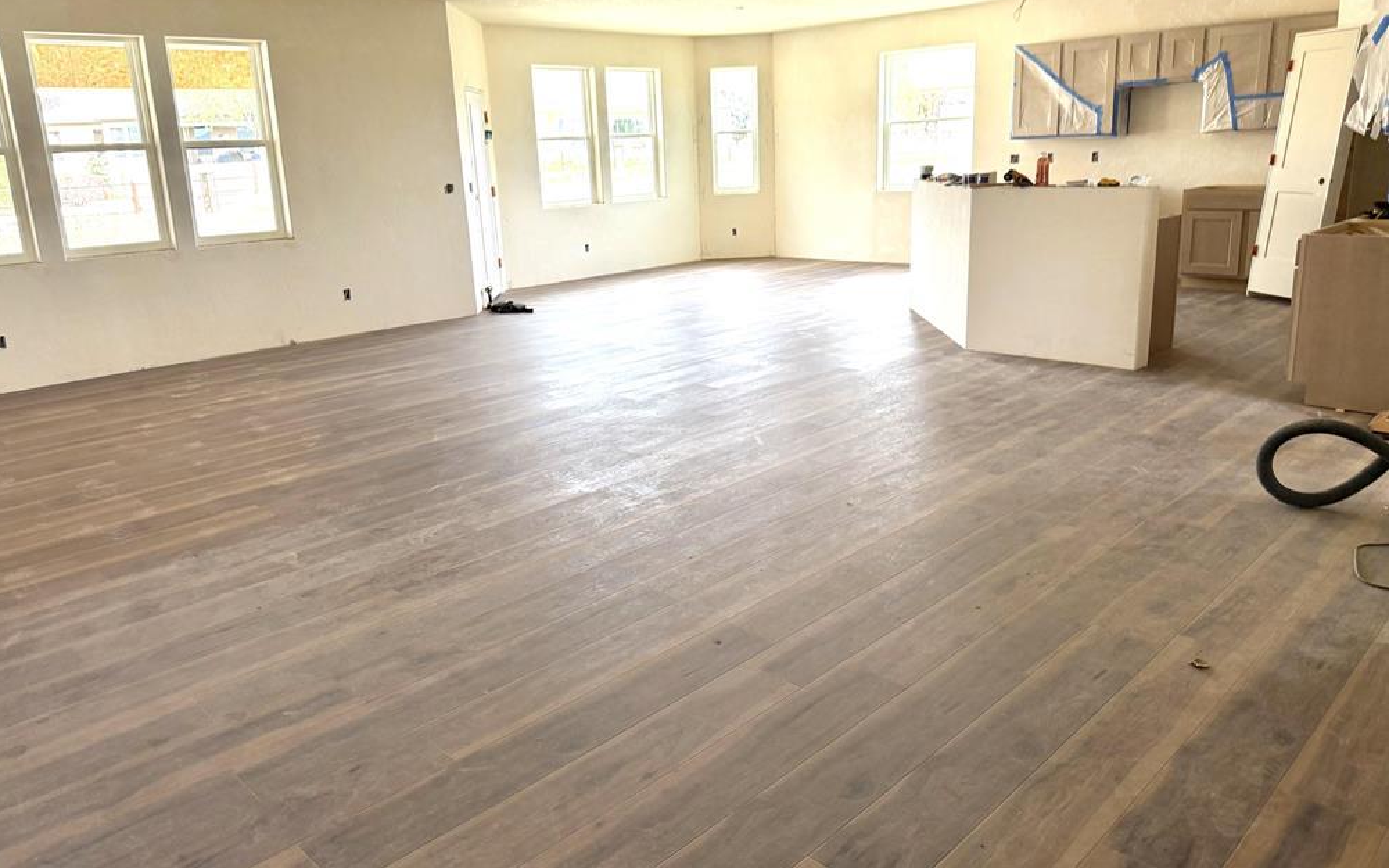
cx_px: 681
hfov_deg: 70.4
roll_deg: +3.1
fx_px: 984
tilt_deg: -12.7
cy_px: 383
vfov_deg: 47.5
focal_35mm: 26
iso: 160
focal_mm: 6.76
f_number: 1.78
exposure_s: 1/220
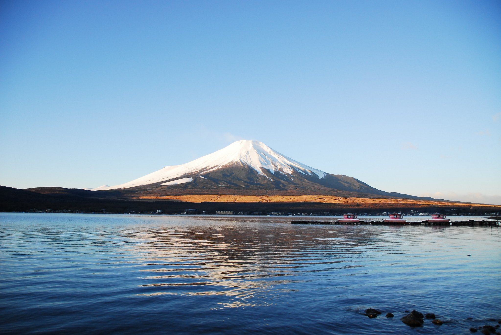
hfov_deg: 67.3
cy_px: 168
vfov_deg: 48.1
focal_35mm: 27
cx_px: 250
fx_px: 376
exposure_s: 1/750
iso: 400
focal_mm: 18
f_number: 3.5
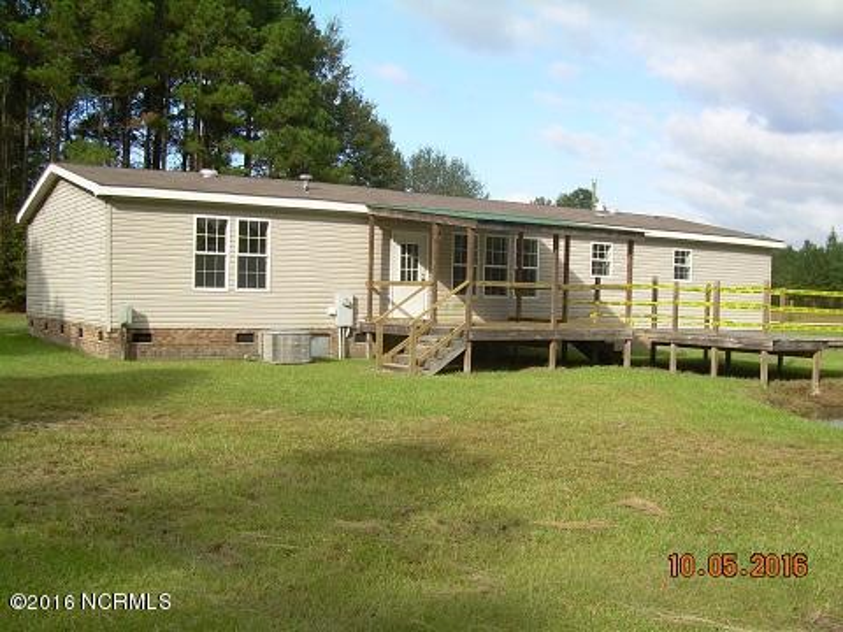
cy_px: 316
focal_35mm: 38
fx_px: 925
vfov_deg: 37.7
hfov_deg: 49.0
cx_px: 422
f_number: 4.6
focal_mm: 6.3
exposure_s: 1/250
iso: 50
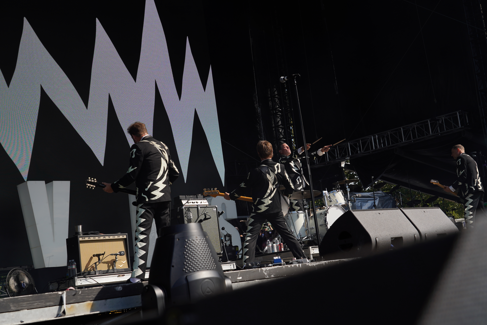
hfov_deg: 40.3
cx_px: 244
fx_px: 663
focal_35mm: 49
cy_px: 162
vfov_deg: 27.5
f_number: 8
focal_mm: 49
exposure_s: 1/400
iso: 100
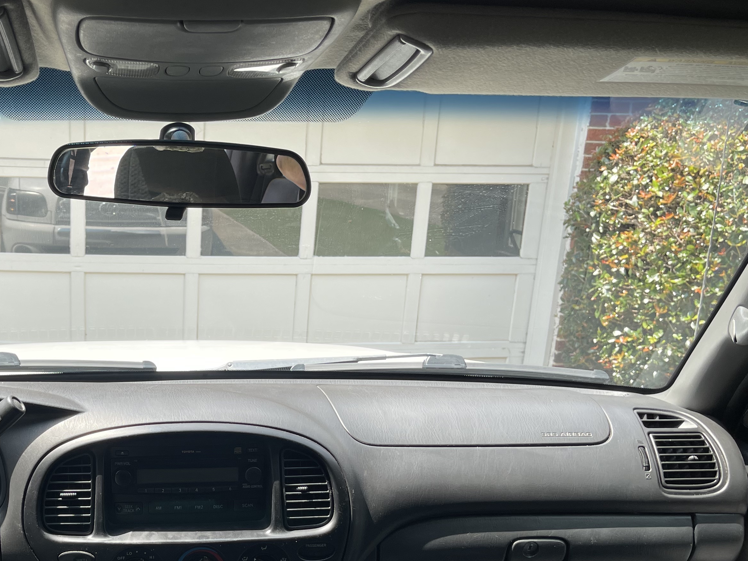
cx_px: 185
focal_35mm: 43
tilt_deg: -18.1
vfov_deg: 32.9
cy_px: 431
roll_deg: -1.3
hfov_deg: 42.5
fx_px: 929
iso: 32
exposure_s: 1/530
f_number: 1.6
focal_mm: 5.1
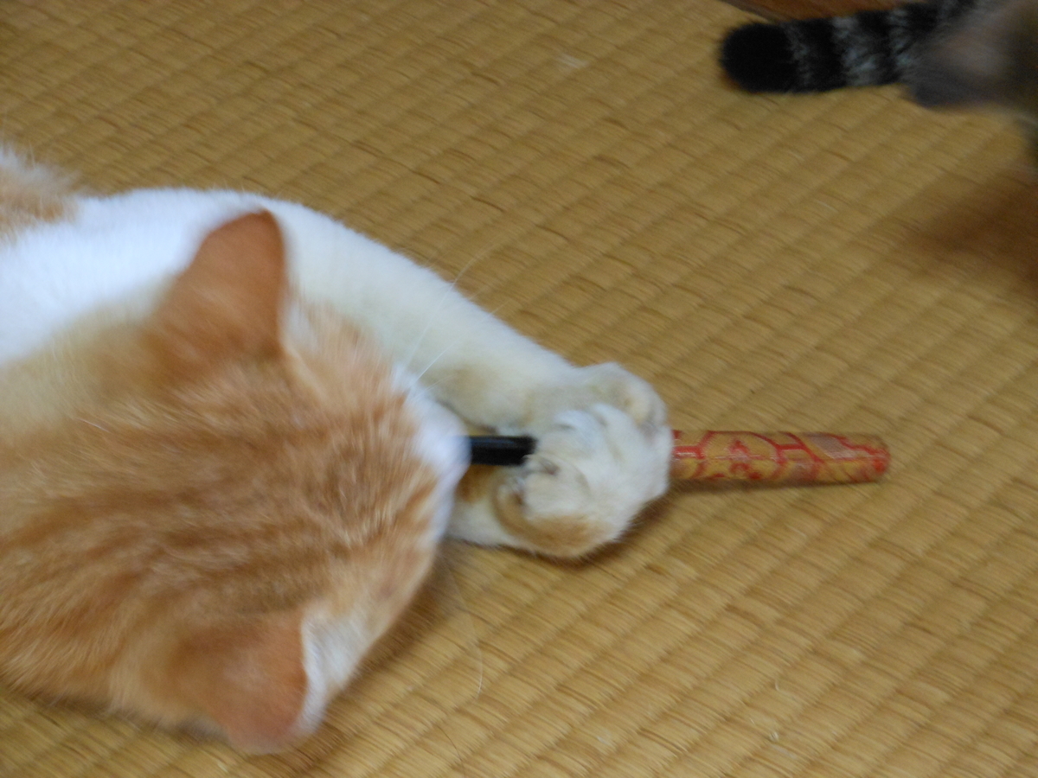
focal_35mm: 102
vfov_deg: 14.5
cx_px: 519
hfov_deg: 19.3
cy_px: 389
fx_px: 3059
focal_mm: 18.3
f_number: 5.4
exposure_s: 1/10
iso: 400
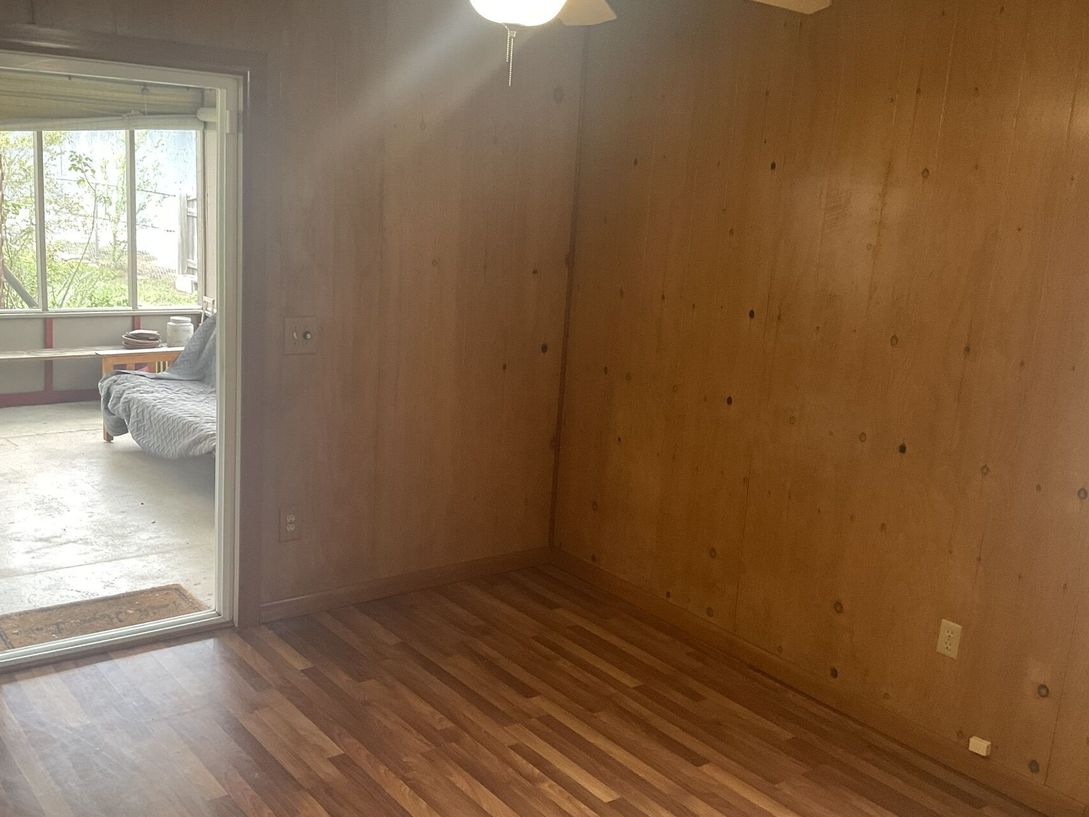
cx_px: 522
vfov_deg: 40.7
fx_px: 1101
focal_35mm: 35
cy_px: 415
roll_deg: -4.6
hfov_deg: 52.6
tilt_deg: -12.5
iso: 125
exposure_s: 1/60
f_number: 1.8
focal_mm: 3
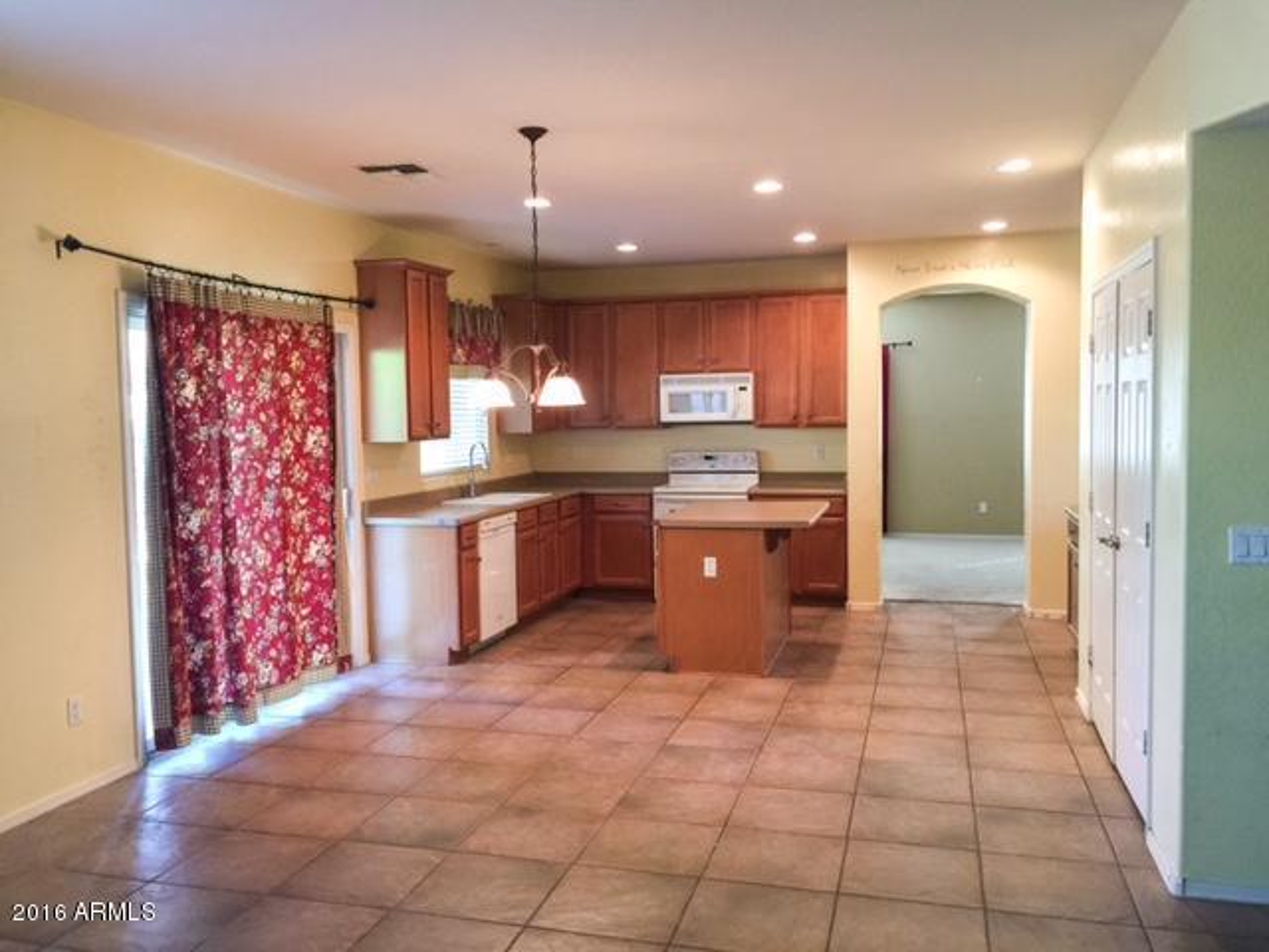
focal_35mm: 29
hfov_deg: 61.7
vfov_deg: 48.2
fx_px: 1063
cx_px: 634
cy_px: 476
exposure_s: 1/15
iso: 80
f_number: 2.2
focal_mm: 4.15
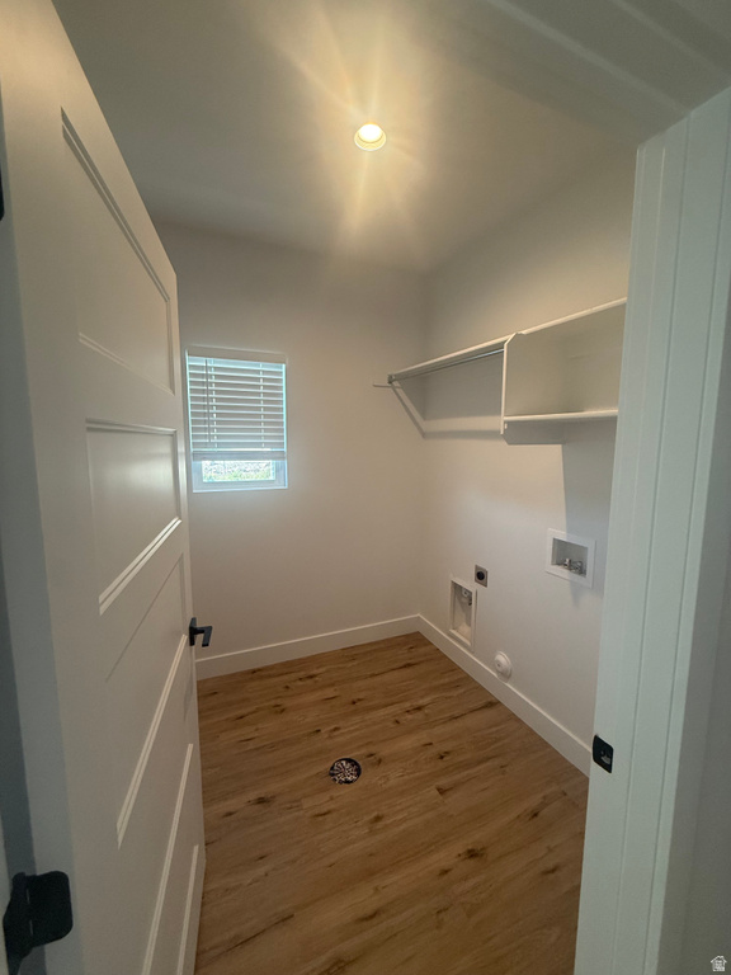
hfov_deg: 85.7
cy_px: 488
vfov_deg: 102.1
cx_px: 366
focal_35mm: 14
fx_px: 394
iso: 320
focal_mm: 2.22
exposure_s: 1/120
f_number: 2.2
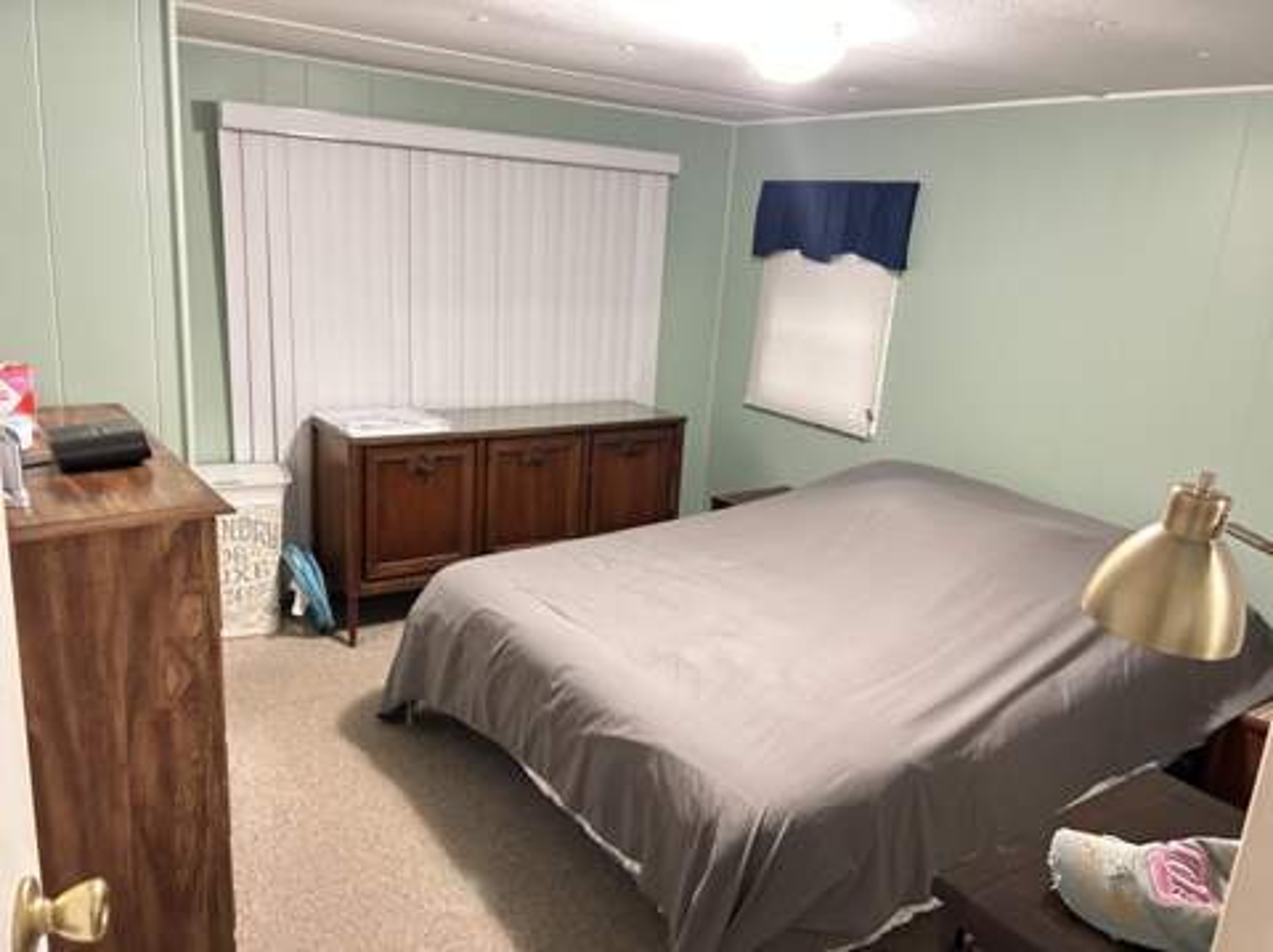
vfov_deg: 53.0
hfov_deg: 67.4
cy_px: 476
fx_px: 955
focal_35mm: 26
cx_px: 636
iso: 1000
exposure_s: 1/24
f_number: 1.5
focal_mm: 5.7
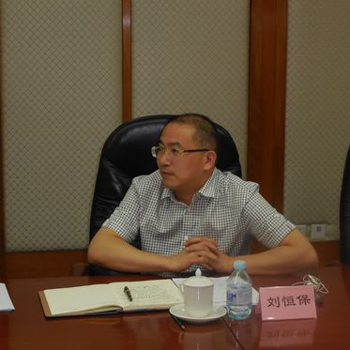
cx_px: 190
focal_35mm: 83
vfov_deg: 20.9
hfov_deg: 20.9
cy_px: 175
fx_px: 949
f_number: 4.7
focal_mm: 12.6
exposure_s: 1/60
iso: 400
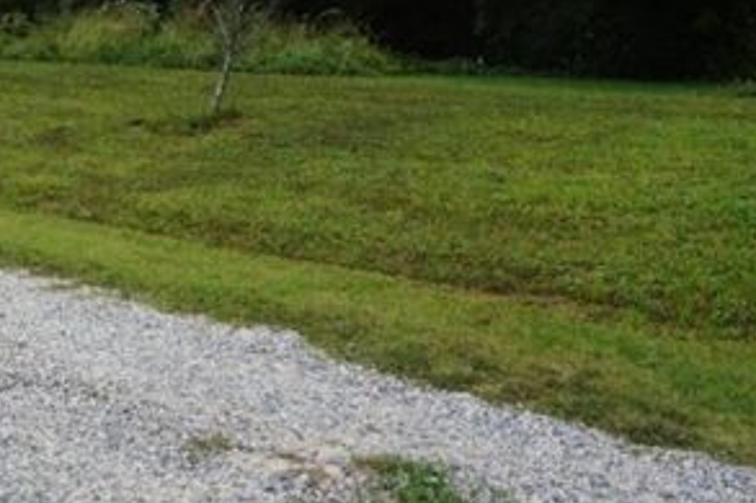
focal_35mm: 63
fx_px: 1322
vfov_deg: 20.0
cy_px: -132
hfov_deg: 31.5
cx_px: 222
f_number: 9
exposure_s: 1/100
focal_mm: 16
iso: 100
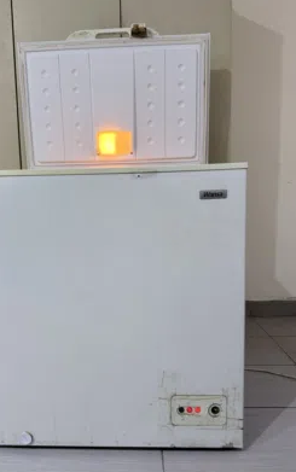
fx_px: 335
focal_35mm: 26
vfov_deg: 70.4
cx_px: 121
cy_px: 238
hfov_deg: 47.4
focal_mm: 6.76
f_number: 1.78
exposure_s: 1/50
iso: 250
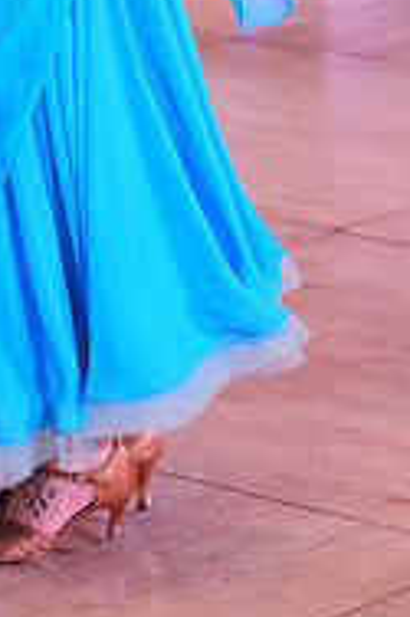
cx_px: -80
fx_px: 3697
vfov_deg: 9.3
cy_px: -308
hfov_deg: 6.3
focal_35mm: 216
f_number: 5
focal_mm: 70
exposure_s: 1/320
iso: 3200
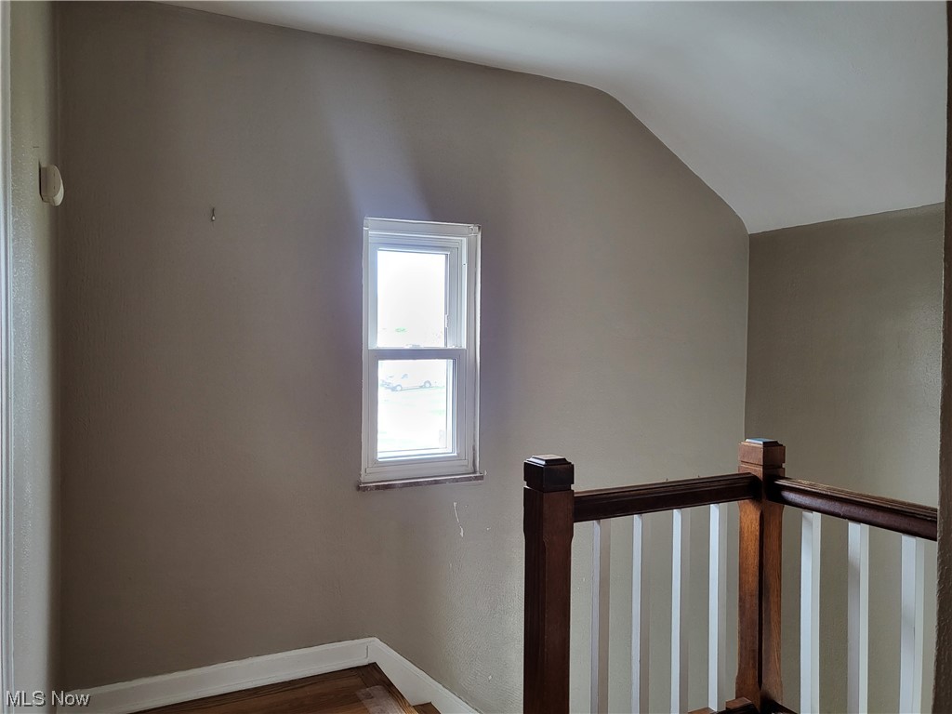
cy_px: 357
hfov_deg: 67.3
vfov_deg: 53.1
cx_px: 476
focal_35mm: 26
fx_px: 715
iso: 250
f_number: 1.8
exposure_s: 1/40
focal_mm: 4.25
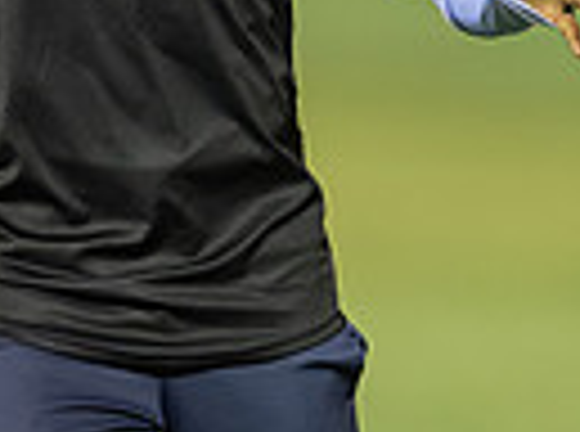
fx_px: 16859
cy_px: 230
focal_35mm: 1009
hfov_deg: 2.0
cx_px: 151
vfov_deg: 1.5
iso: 6400
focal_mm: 300
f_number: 2.8
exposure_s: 1/500
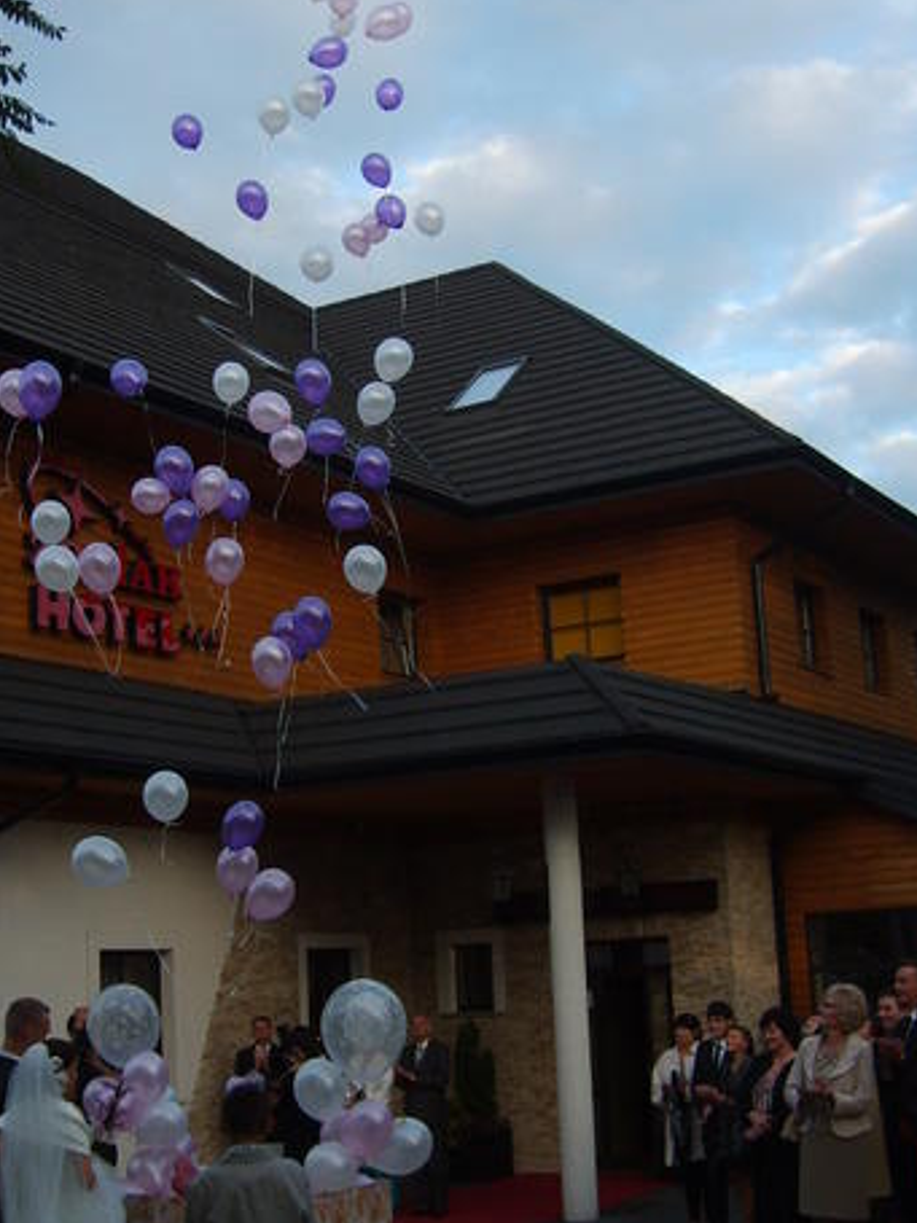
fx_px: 1767
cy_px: 556
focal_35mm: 50
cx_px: 415
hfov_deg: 29.1
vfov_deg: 38.2
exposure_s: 1/250
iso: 50
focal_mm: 5.8
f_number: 2.8
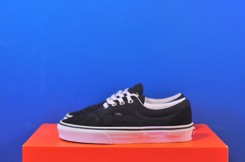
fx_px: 510
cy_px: 81
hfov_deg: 27.0
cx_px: 122
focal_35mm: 75
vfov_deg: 18.1
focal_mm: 50
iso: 250
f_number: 2.5
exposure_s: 1/320
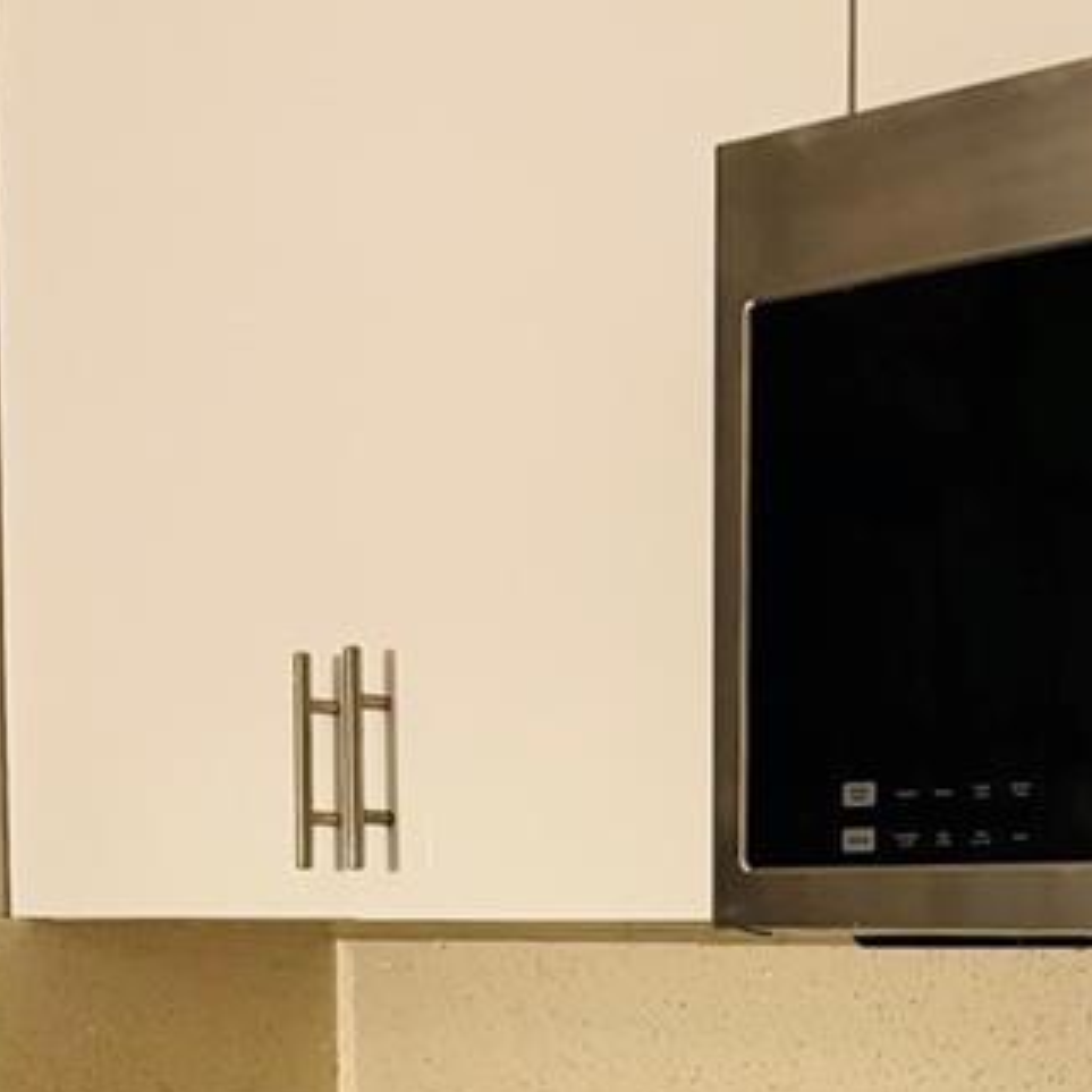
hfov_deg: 20.0
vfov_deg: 18.9
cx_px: 806
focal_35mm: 86
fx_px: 3069
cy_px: 1357
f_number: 1.6
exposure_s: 1/60
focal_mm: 5.96
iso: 400
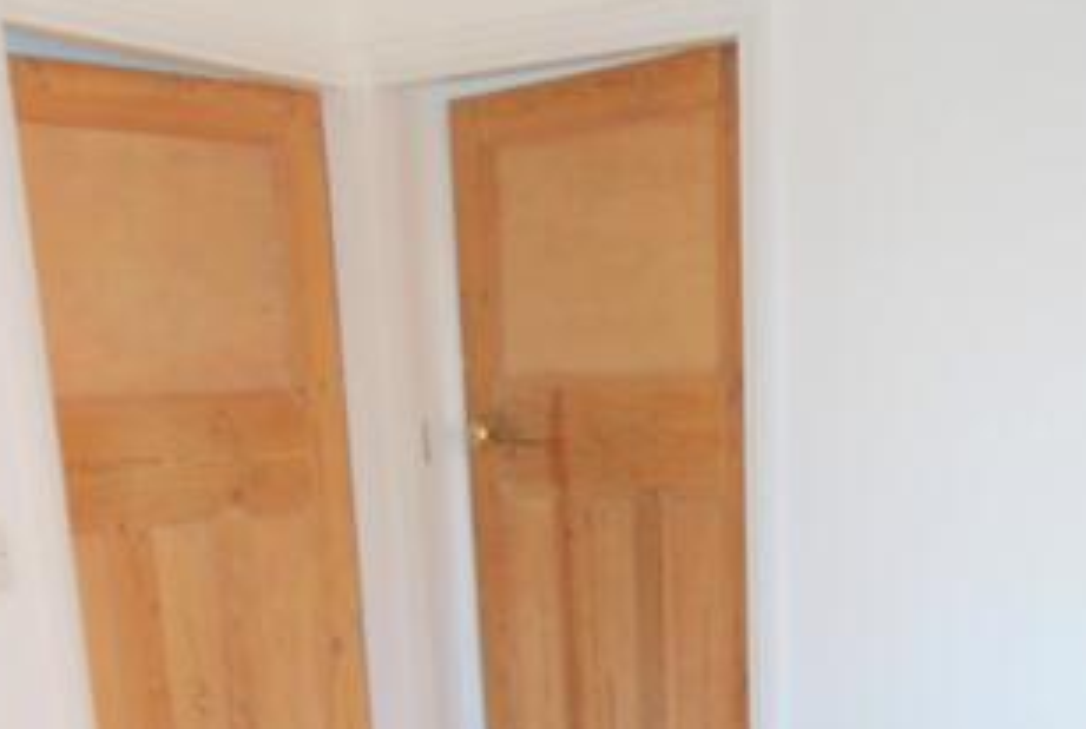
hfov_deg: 39.4
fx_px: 1511
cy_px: 886
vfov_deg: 24.4
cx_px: 630
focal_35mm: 50
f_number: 3.5
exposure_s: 1/50
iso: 200
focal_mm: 10
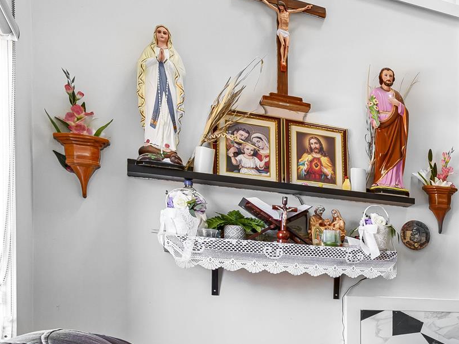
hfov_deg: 28.7
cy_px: 339
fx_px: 676
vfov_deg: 27.1
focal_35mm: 51
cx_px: 632
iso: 125
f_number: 8
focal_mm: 14
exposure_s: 1/5
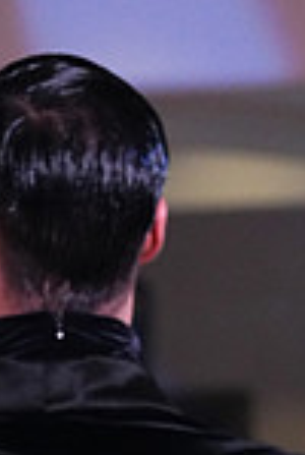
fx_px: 8310
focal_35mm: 657
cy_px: 834
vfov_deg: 3.1
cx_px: -142
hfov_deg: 2.1
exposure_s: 1/400
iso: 8000
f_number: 5
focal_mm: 169
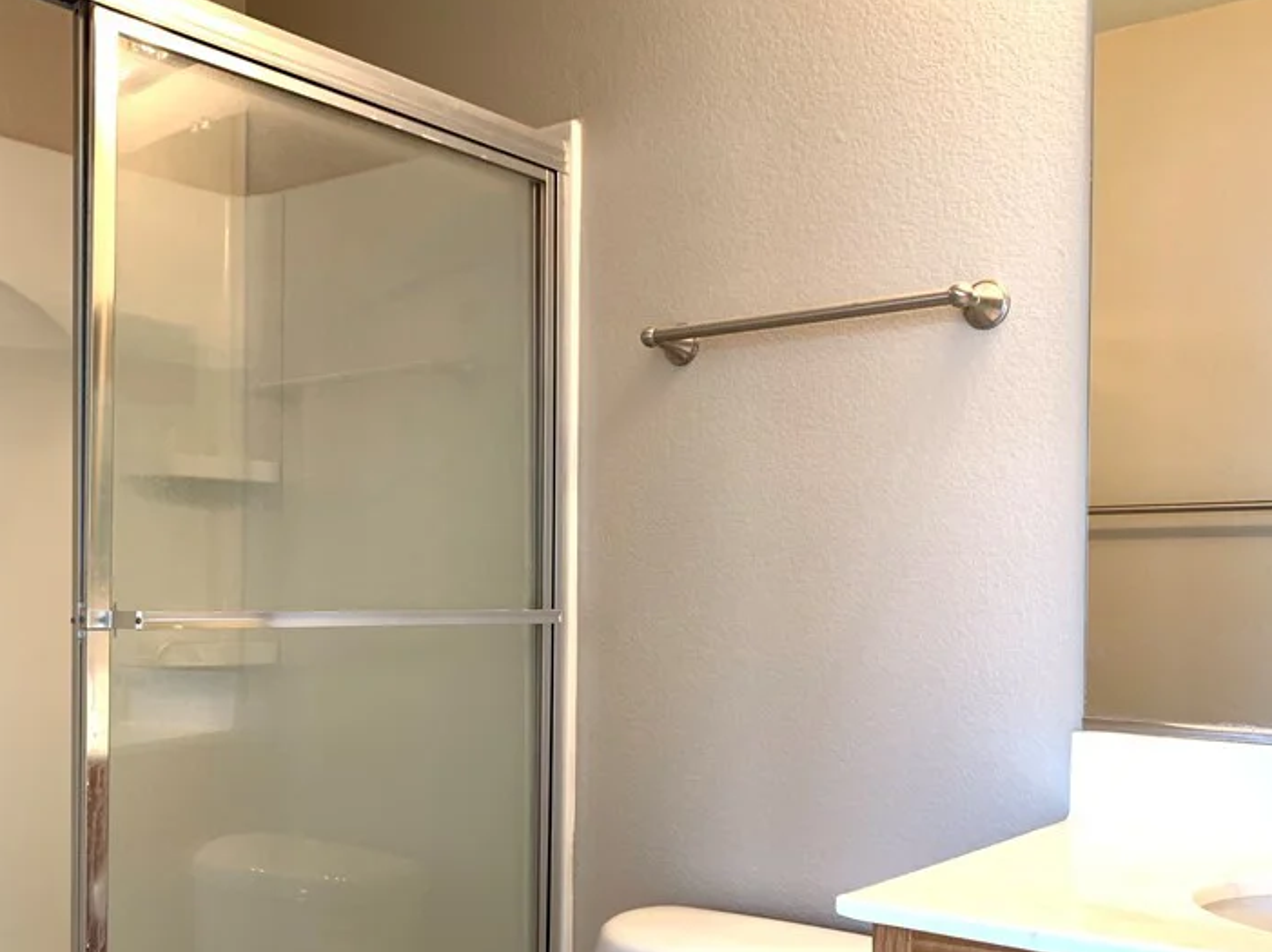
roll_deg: -0.6
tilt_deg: +0.5
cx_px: 628
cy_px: 575
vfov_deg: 37.5
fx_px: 1396
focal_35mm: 38
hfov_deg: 49.0
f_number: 1.8
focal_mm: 4.25
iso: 160
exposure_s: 1/60
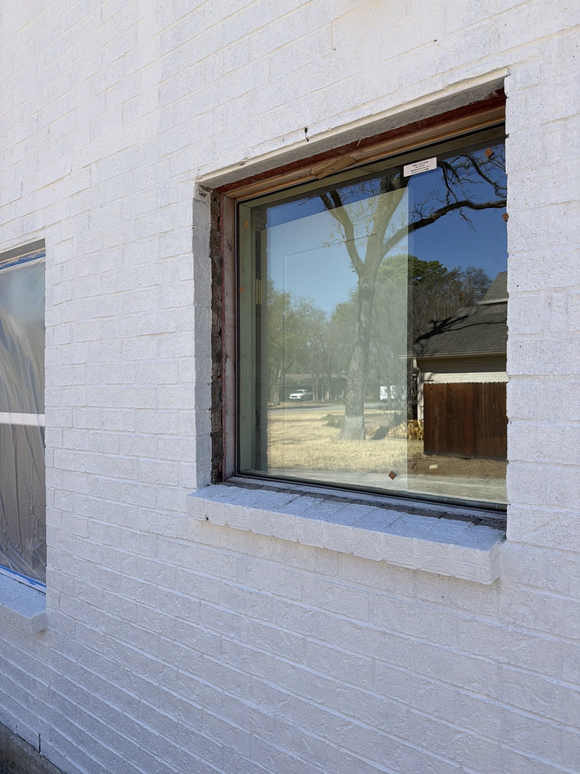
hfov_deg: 56.8
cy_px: 387
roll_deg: -0.3
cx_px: 290
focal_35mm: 24
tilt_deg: +0.1
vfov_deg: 71.6
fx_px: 536
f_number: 1.78
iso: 80
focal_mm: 6.76
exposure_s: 1/1949
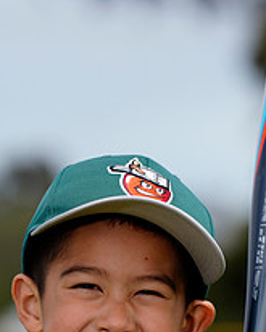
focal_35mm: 441
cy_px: 405
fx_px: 4337
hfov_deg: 3.5
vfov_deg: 4.4
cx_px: 151
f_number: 4.5
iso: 50
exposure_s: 1/320
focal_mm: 167
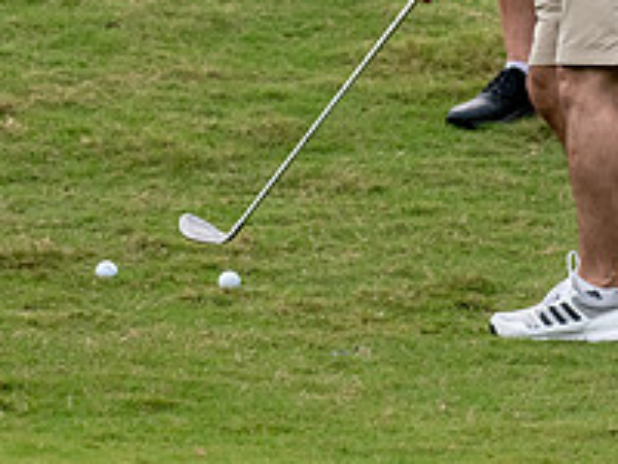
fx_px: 12194
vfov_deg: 2.2
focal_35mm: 683
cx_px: 420
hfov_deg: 2.9
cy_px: -142
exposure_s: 1/2000
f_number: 5.6
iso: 1250
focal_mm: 210
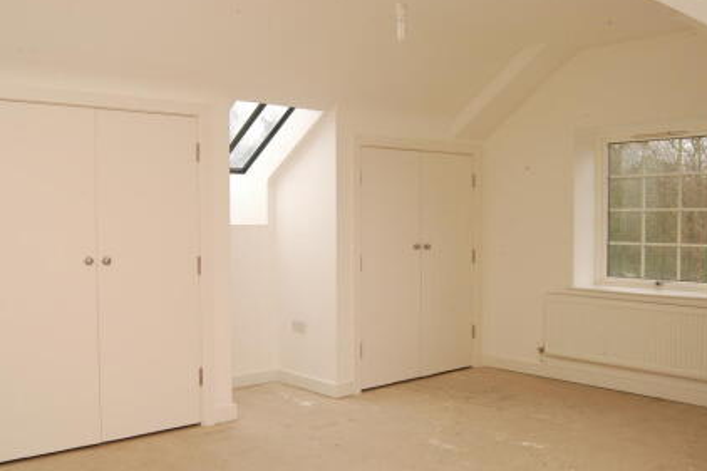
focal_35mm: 36
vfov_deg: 37.3
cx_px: 318
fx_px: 698
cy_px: 242
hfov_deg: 53.6
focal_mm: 21
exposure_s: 1/20
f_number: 11
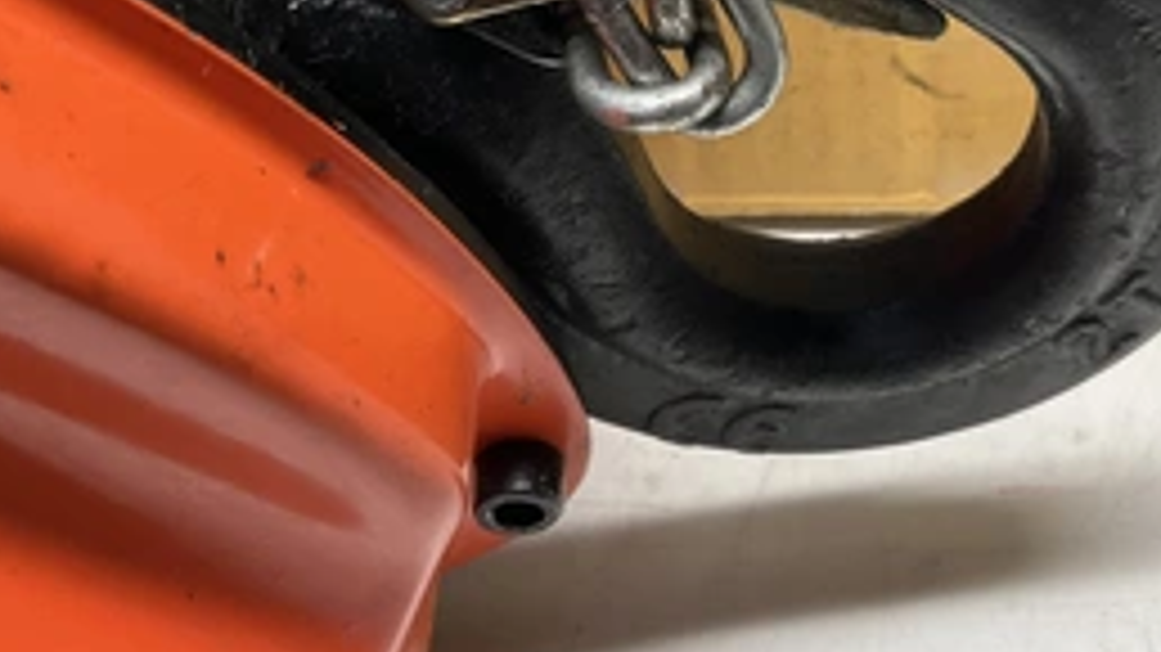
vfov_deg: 24.0
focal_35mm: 49
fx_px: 1508
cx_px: 810
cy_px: 126
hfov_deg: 41.3
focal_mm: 3
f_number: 1.8
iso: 40
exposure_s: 1/60
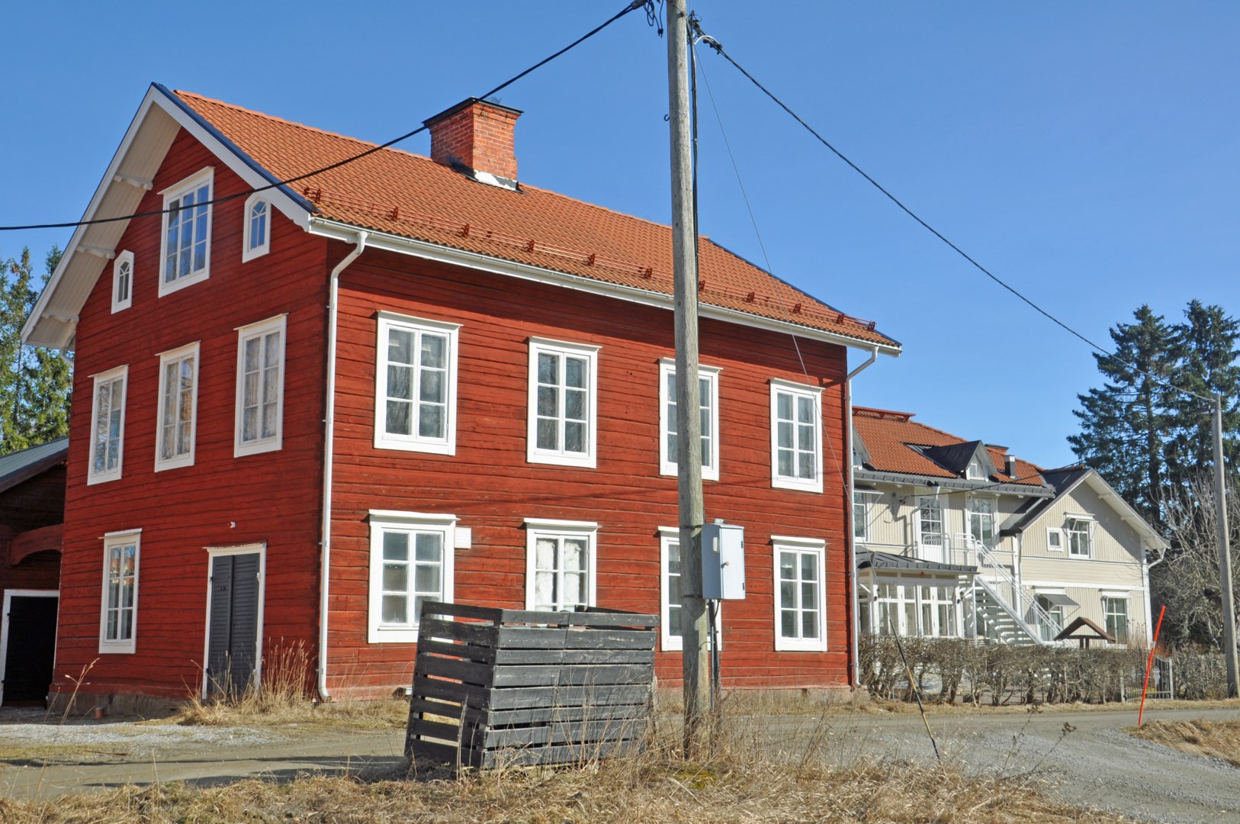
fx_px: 1393
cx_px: 620
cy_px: 412
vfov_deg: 32.9
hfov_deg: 48.0
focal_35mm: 40
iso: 200
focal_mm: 27
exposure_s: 1/400
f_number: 10
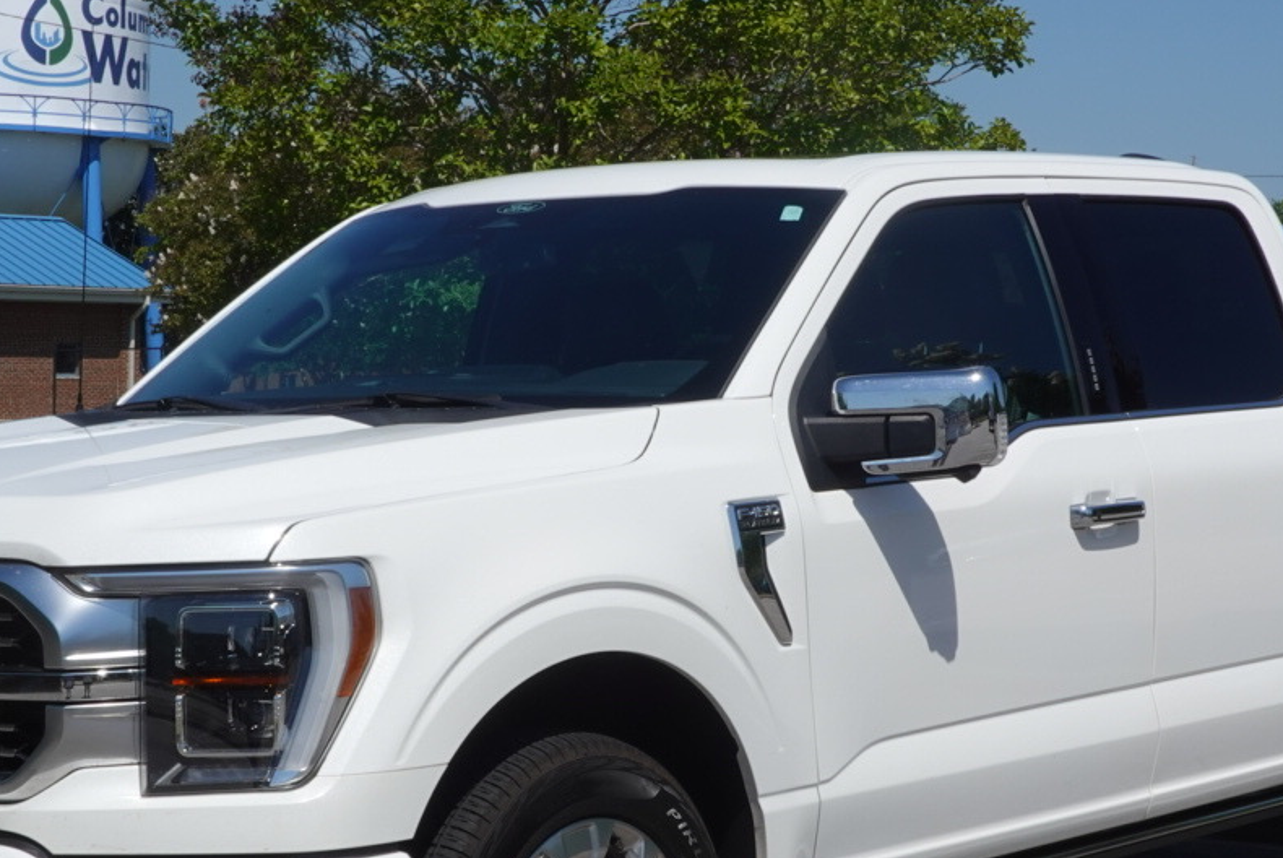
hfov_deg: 22.1
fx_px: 3281
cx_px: 599
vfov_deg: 14.8
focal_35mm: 92
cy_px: 627
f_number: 11
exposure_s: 1/200
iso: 100
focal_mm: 16.54
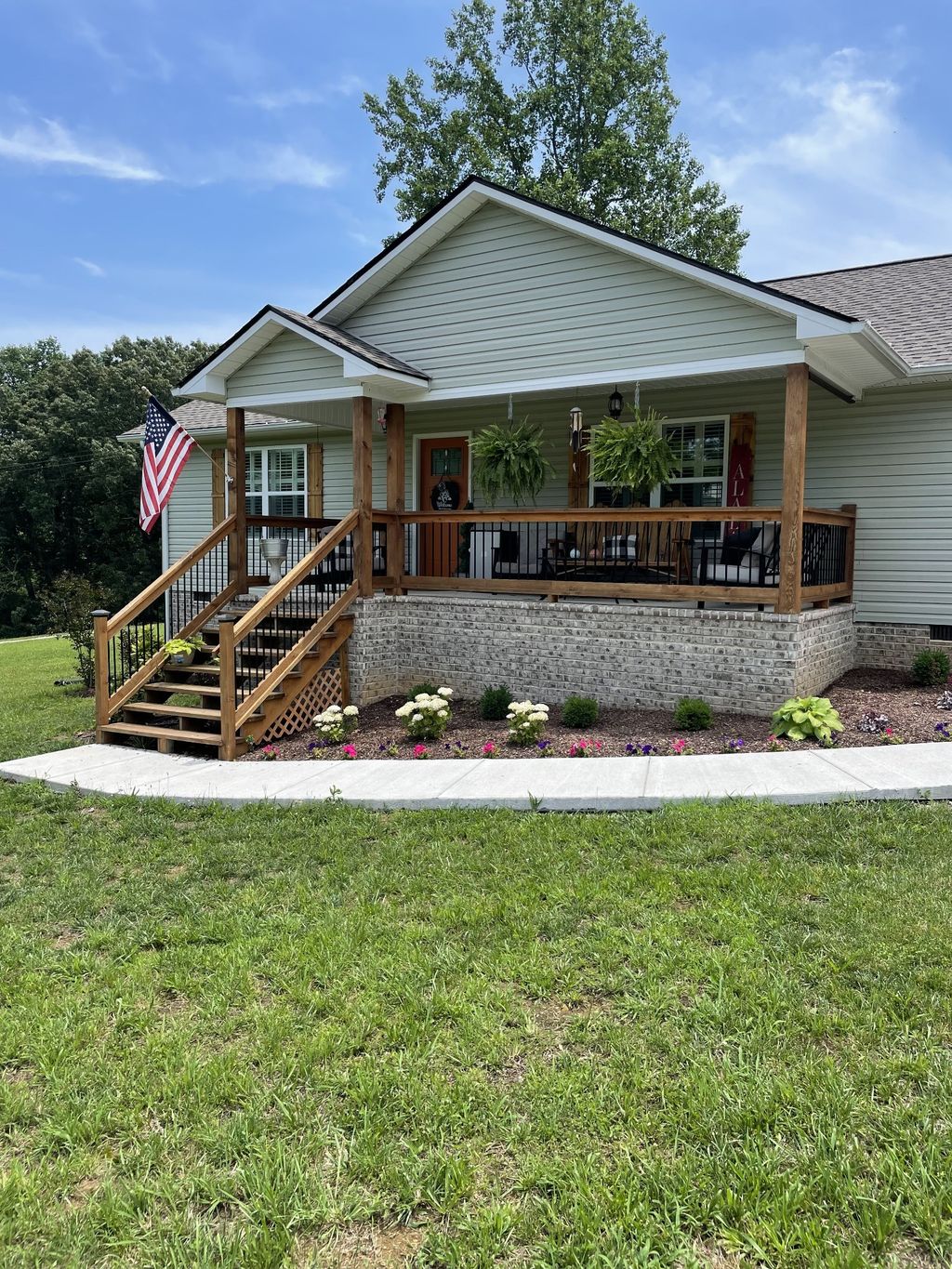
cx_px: 476
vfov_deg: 67.3
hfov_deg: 53.1
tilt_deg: -3.8
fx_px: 953
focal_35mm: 26
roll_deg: -1.9
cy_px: 634
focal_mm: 4.2
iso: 32
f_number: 1.6
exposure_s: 1/2053
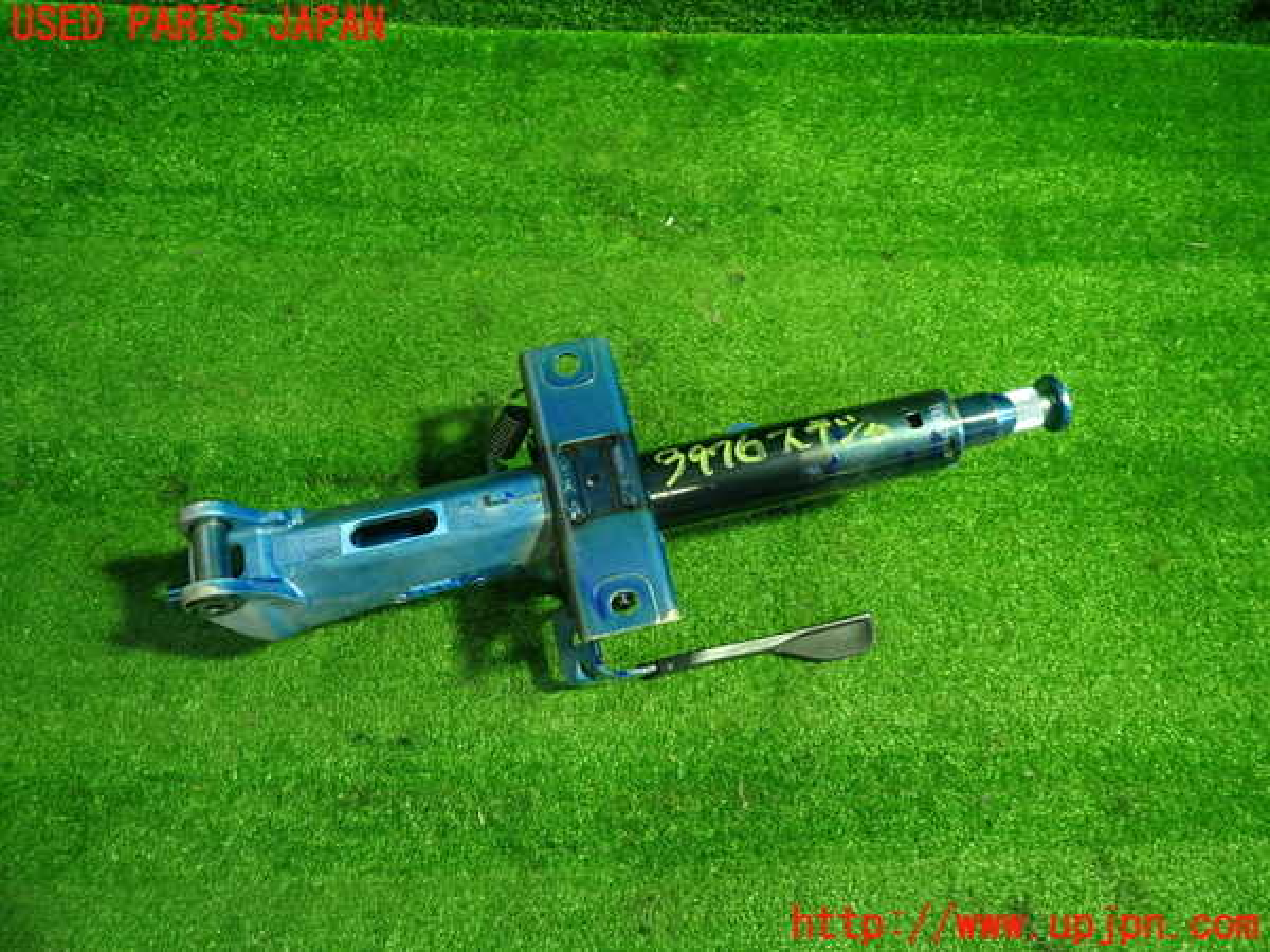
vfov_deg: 54.9
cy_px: 476
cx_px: 635
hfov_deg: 69.4
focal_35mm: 25
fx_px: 917
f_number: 2
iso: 200
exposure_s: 1/30
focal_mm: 4.5
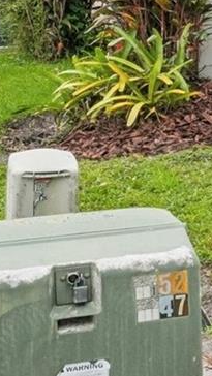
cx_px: 729
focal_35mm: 152
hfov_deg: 6.8
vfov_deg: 13.4
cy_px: -165
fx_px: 1518
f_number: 8
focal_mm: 22
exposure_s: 1/1000
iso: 400
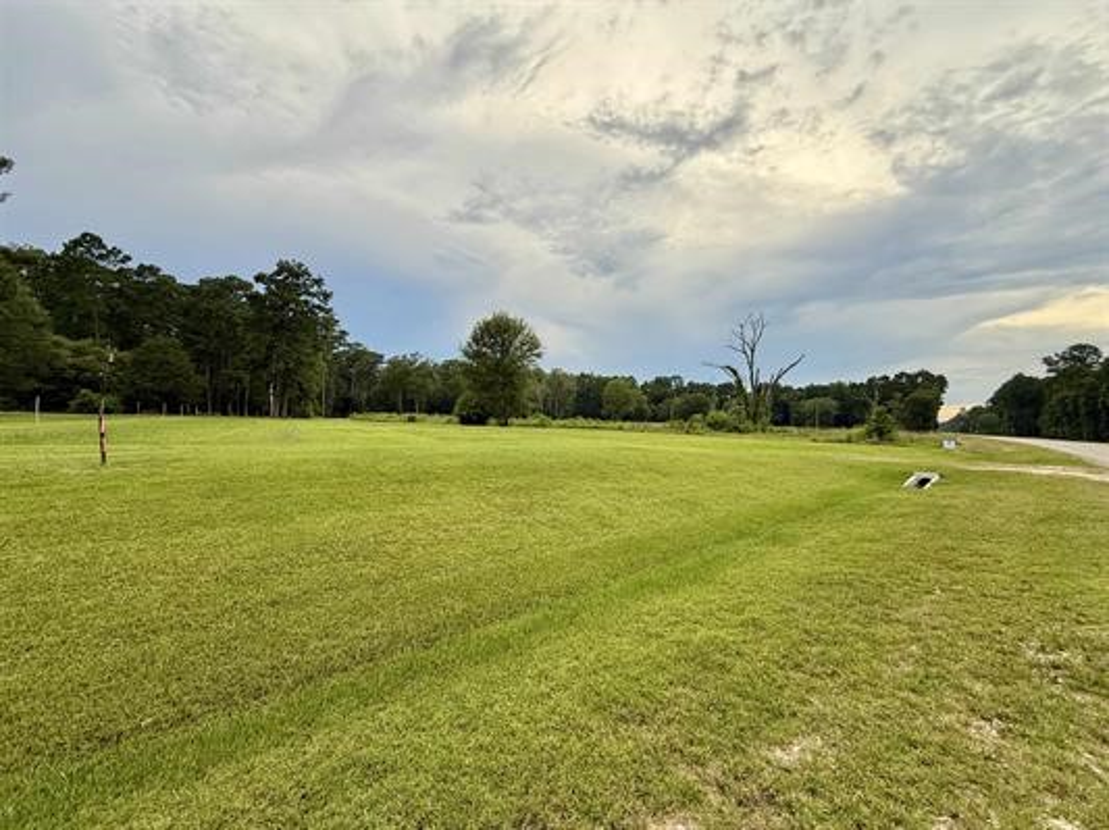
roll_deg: -1.9
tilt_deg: +0.9
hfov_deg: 102.1
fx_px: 448
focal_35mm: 14
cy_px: 415
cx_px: 554
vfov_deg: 85.6
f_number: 2.2
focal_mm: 2.22
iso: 50
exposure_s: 1/148
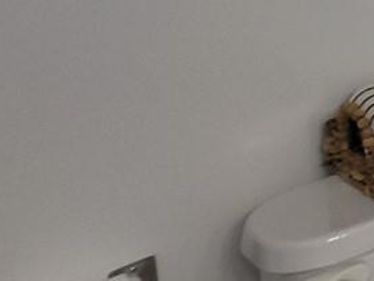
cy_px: -195
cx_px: 1032
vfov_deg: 16.9
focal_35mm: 75
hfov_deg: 12.8
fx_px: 811
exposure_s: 1/60
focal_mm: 1.74
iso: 125
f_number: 2.2
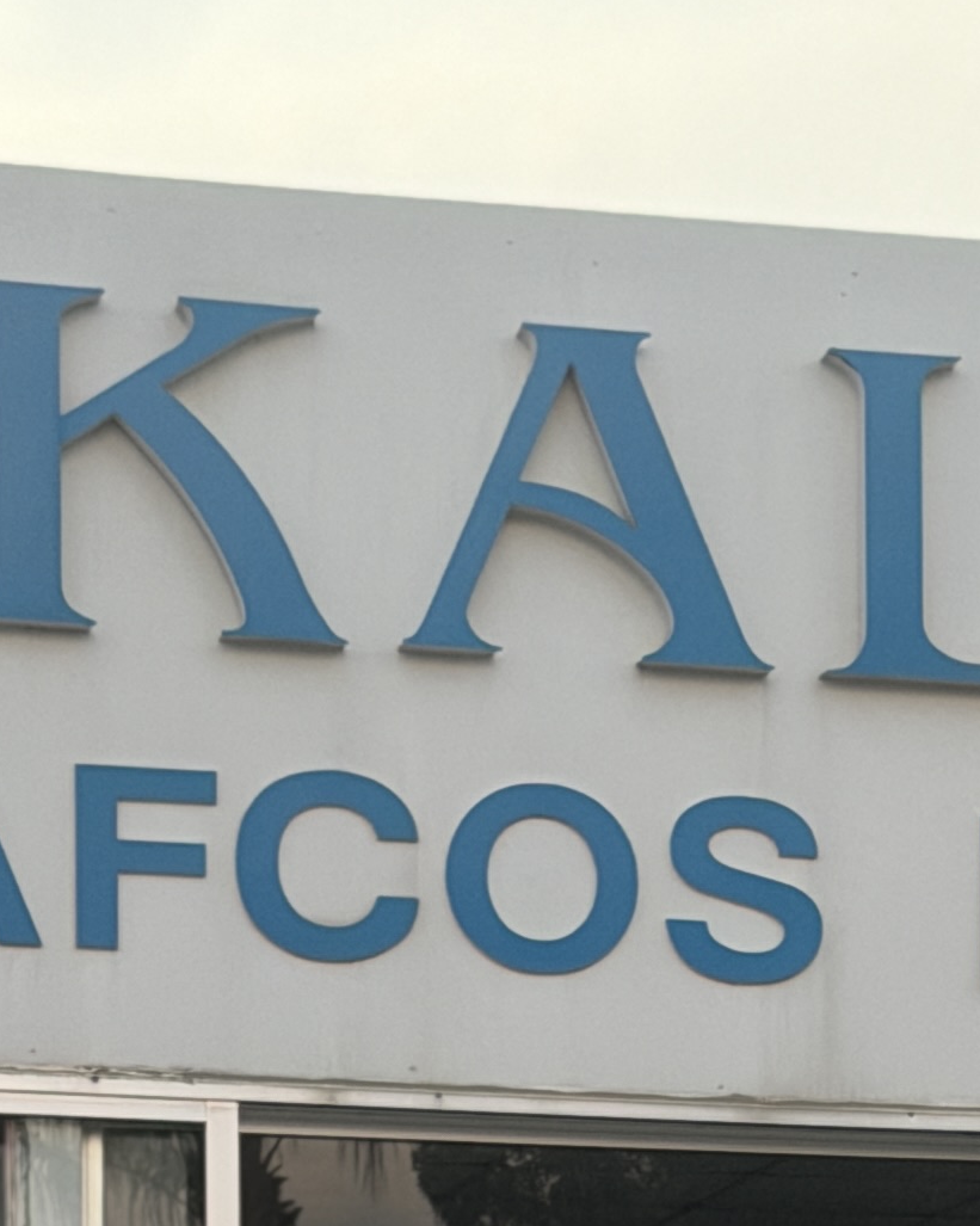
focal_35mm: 184
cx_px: 824
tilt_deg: -0.4
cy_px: 2163
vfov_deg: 10.0
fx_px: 6674
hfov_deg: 8.4
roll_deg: +0.2
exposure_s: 1/516
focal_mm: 6.76
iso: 80
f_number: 1.78
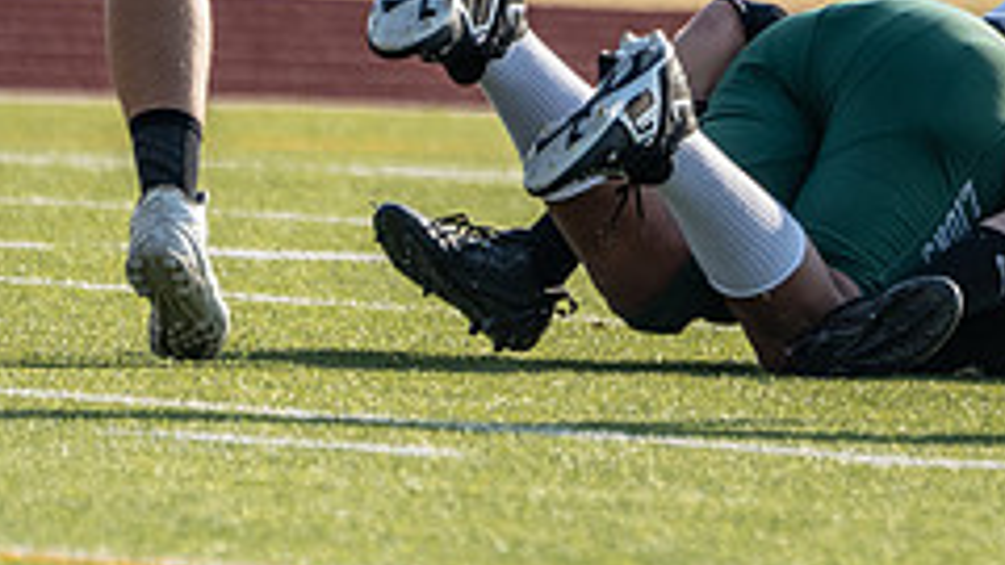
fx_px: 37201
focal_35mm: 1396
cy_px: -142
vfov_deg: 0.9
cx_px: 1067
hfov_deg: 1.5
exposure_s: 1/1250
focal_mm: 400
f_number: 5.6
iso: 400
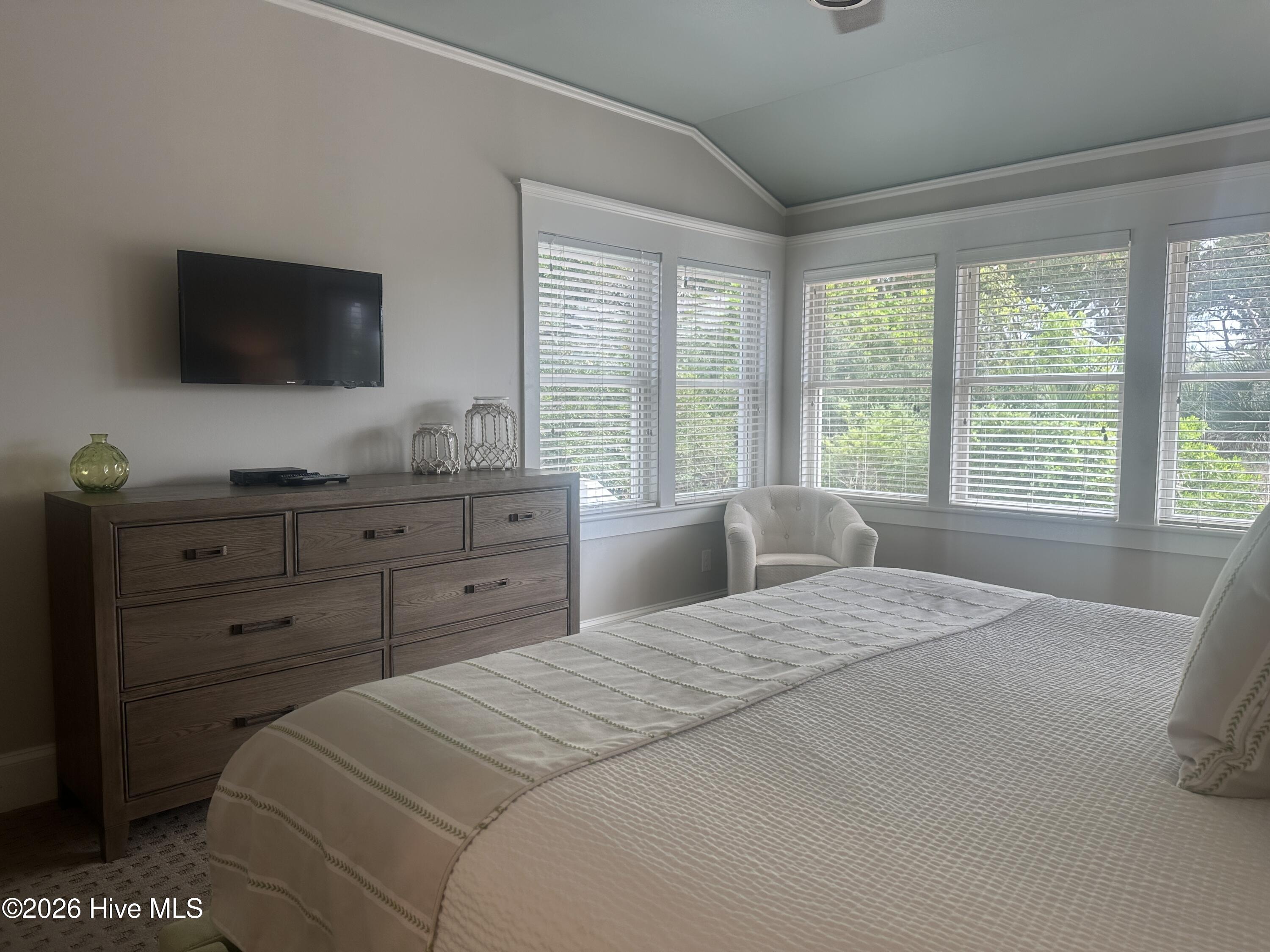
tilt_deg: -4.0
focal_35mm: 24
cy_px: 476
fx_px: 881
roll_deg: -0.5
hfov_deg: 71.6
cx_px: 635
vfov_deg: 56.8
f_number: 1.78
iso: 64
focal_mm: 6.86
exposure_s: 1/225
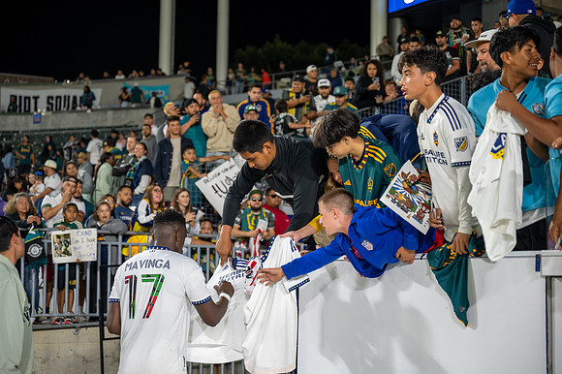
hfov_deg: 30.5
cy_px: 187
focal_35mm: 66
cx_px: 281
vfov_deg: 20.6
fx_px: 1030
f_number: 2.8
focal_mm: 66
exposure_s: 1/200
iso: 1400
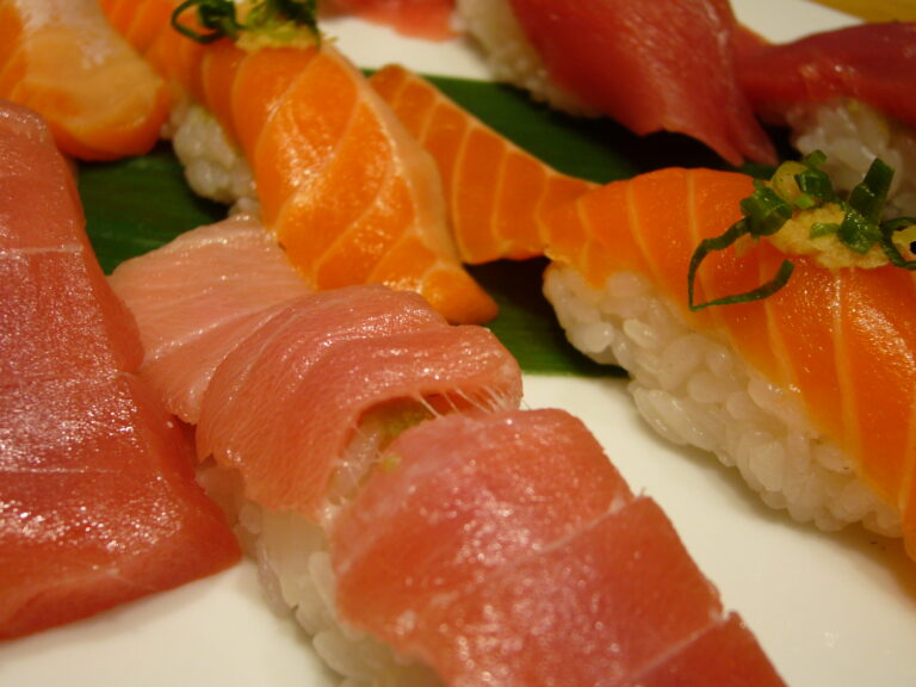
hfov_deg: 42.1
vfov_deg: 32.2
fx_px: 1191
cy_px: 344
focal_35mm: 45
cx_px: 458
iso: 100
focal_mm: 7.5
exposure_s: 1/50
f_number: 3.2
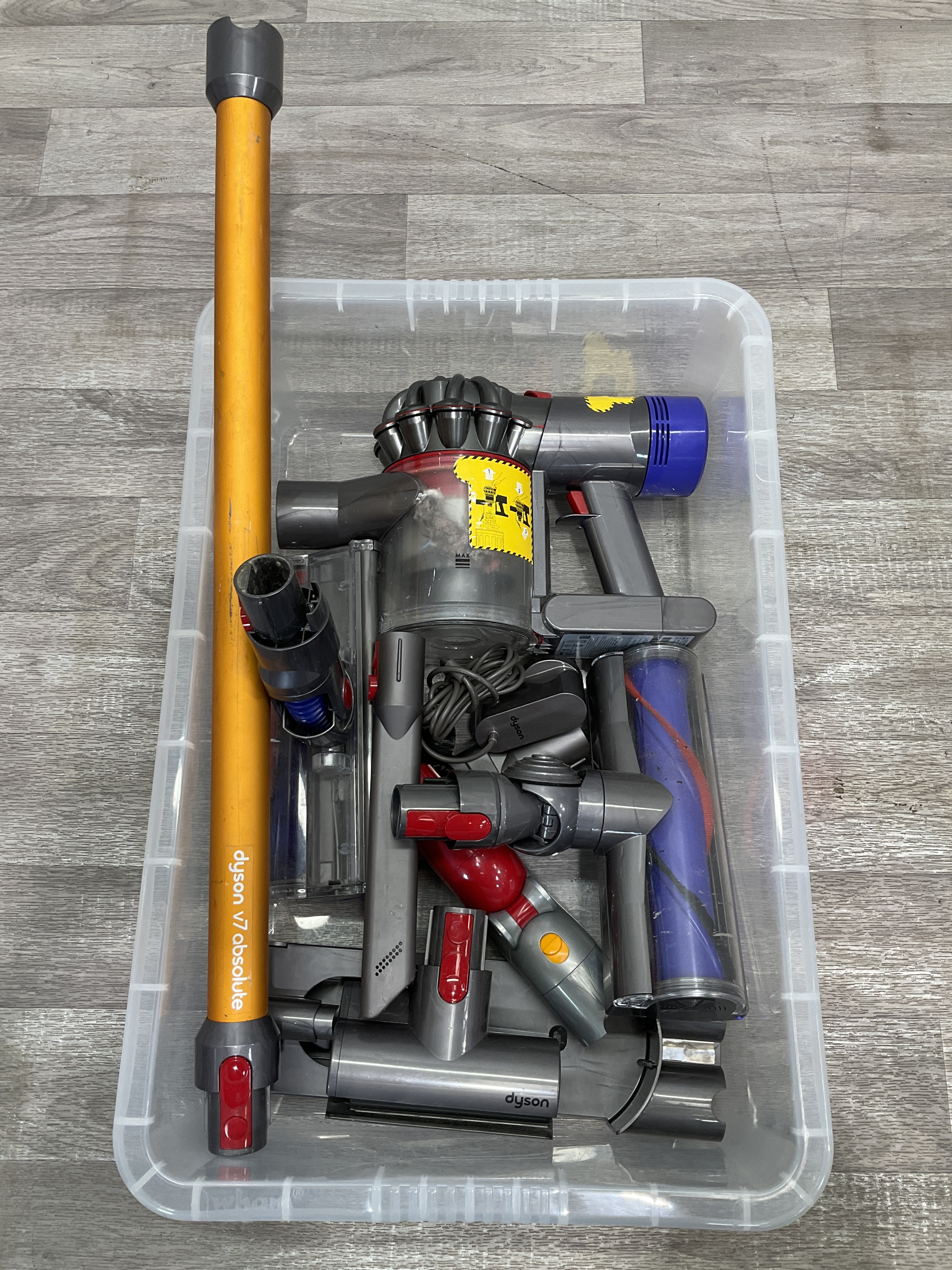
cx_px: 476
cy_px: 635
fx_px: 1063
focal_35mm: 29
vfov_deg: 61.7
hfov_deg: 48.2
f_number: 1.8
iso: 50
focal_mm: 3
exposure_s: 1/100
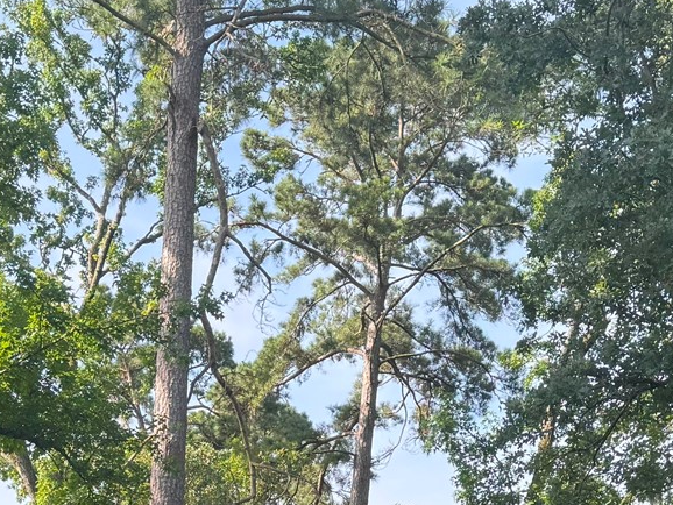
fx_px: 1653
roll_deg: -1.7
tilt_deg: +7.0
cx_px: 155
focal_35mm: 85
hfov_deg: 22.8
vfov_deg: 16.1
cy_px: 732
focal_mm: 6.76
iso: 80
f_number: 1.78
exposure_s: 1/639
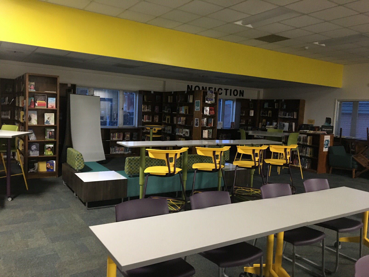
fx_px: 309
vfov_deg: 48.2
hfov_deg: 61.7
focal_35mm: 29
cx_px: 184
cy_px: 138
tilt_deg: -6.8
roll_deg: -3.6
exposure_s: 1/15
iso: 250
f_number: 2.2
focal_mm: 4.15
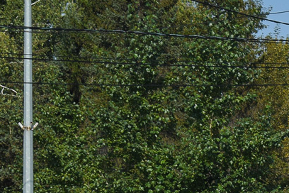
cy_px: 275
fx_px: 1946
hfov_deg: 8.4
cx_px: 390
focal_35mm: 242
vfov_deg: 5.6
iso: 200
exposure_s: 1/1250
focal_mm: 55
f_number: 7.1
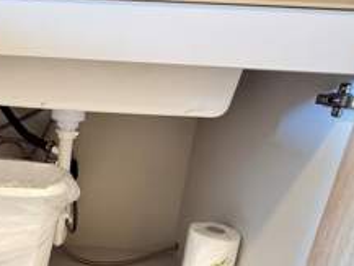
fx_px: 317
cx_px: 54
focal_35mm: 31
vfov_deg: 44.7
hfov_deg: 53.1
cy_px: 181
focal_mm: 2.22
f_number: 2.2
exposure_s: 1/60
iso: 640
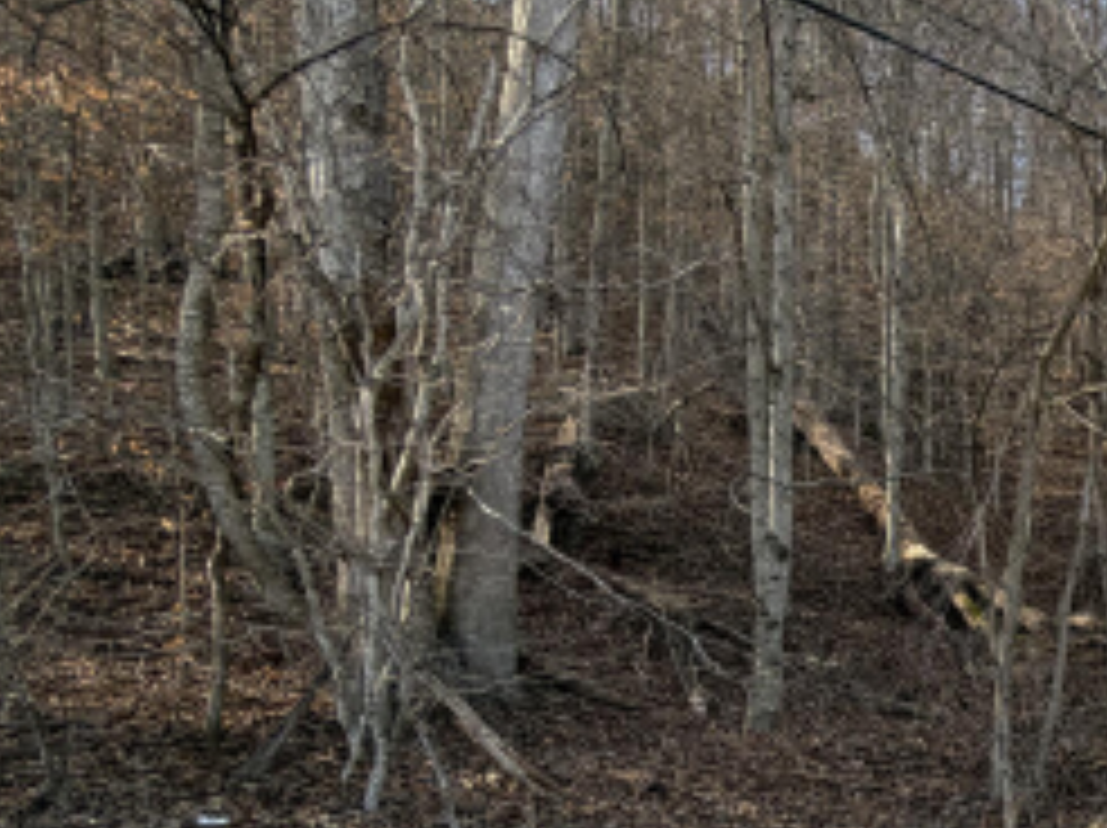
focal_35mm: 38
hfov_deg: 33.8
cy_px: 796
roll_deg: -0.1
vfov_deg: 34.8
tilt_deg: -1.0
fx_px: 1214
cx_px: 1469
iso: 50
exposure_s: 1/340
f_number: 2.2
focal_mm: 2.22
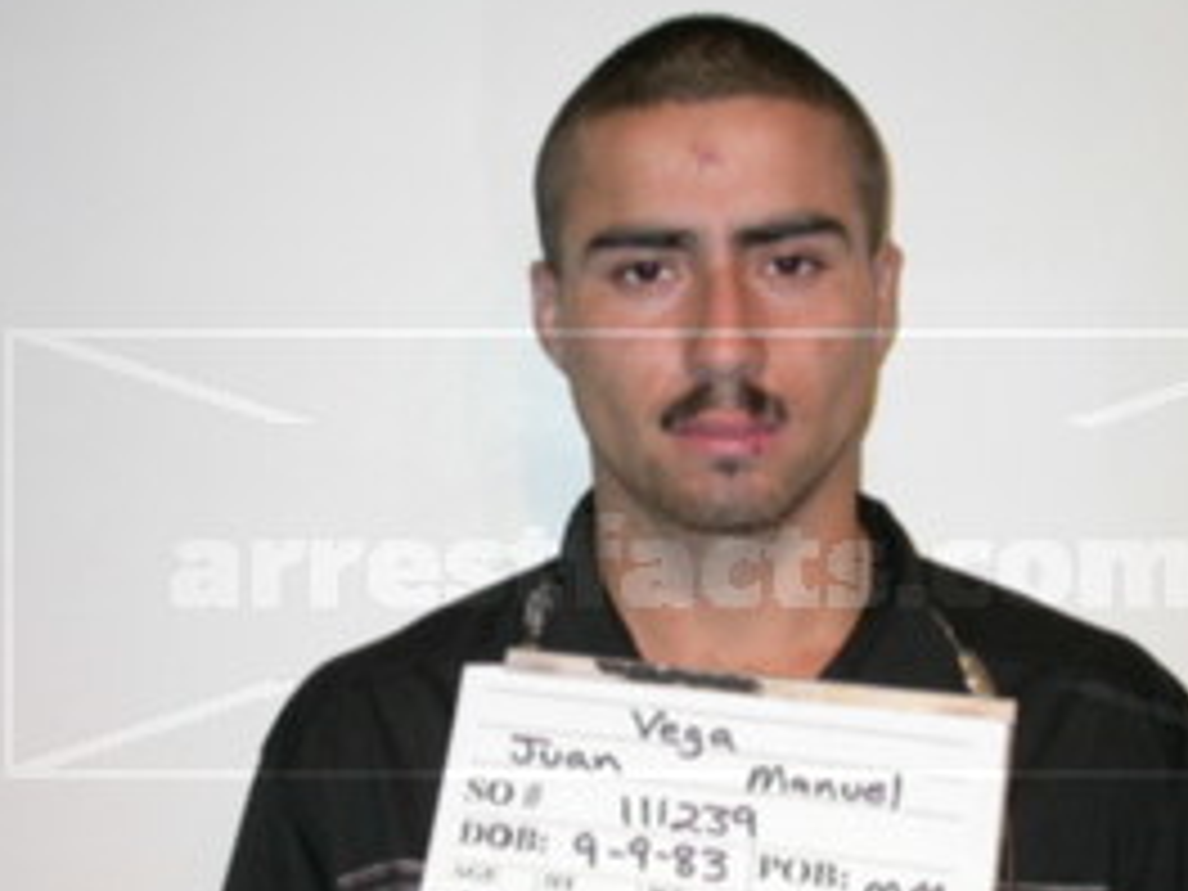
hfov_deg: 23.0
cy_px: 556
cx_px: 682
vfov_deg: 17.3
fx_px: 2917
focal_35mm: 85
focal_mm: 13.5
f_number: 3.2
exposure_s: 1/60.3
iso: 100
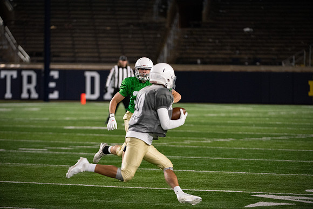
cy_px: 104
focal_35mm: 260
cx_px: 156
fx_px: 2261
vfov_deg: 5.3
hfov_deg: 7.9
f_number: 4.5
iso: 4500
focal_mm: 260
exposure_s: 1/500
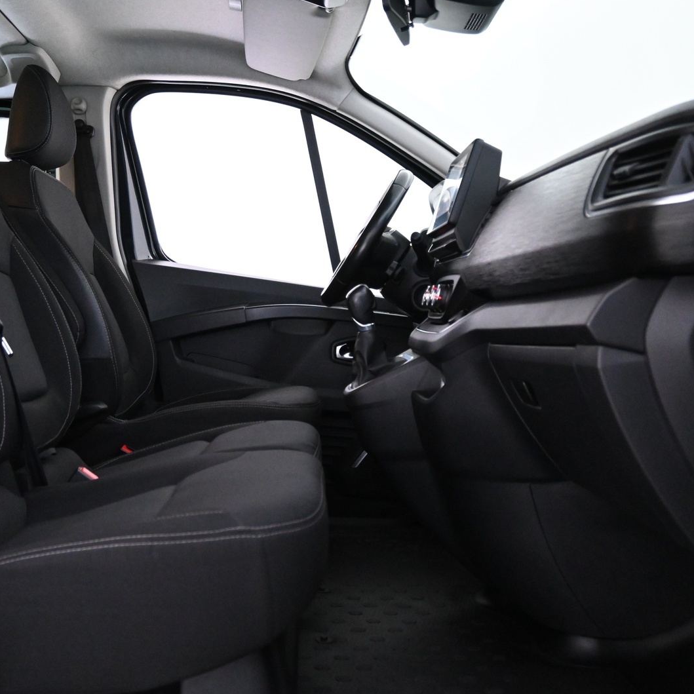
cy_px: 350
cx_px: 298
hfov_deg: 42.7
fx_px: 885
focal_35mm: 39
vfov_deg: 42.8
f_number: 3.8
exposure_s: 1/30
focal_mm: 20
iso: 4500
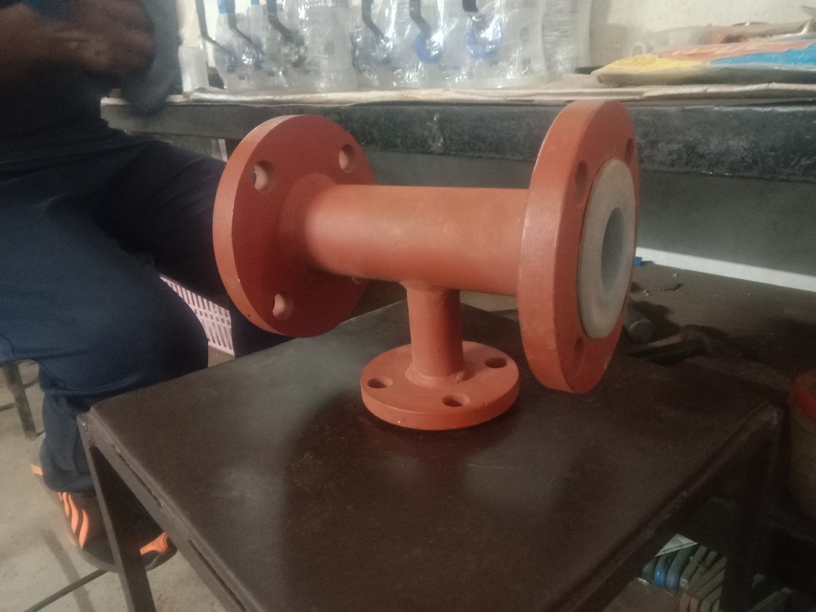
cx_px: 408
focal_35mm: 24
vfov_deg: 56.8
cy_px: 306
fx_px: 566
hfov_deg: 71.6
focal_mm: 3.39
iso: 2097
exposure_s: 1/16.7
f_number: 2.2
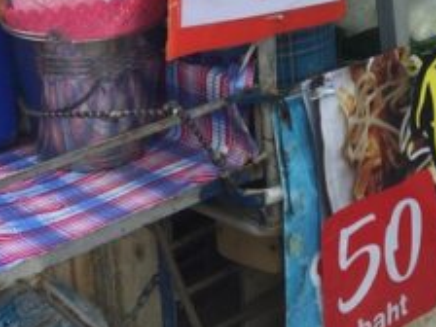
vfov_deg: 16.5
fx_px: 1045
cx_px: 306
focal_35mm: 83
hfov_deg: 23.4
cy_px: -130
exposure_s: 1/791
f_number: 2.2
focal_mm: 4.15
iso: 32
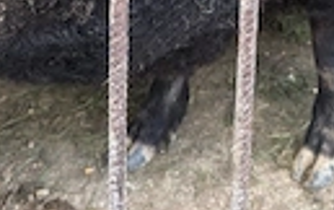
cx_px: 230
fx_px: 720
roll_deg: -0.7
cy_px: -150
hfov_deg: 25.9
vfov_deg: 14.8
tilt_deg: -13.3
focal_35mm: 79
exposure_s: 1/160
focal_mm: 6.76
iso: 160
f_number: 1.78
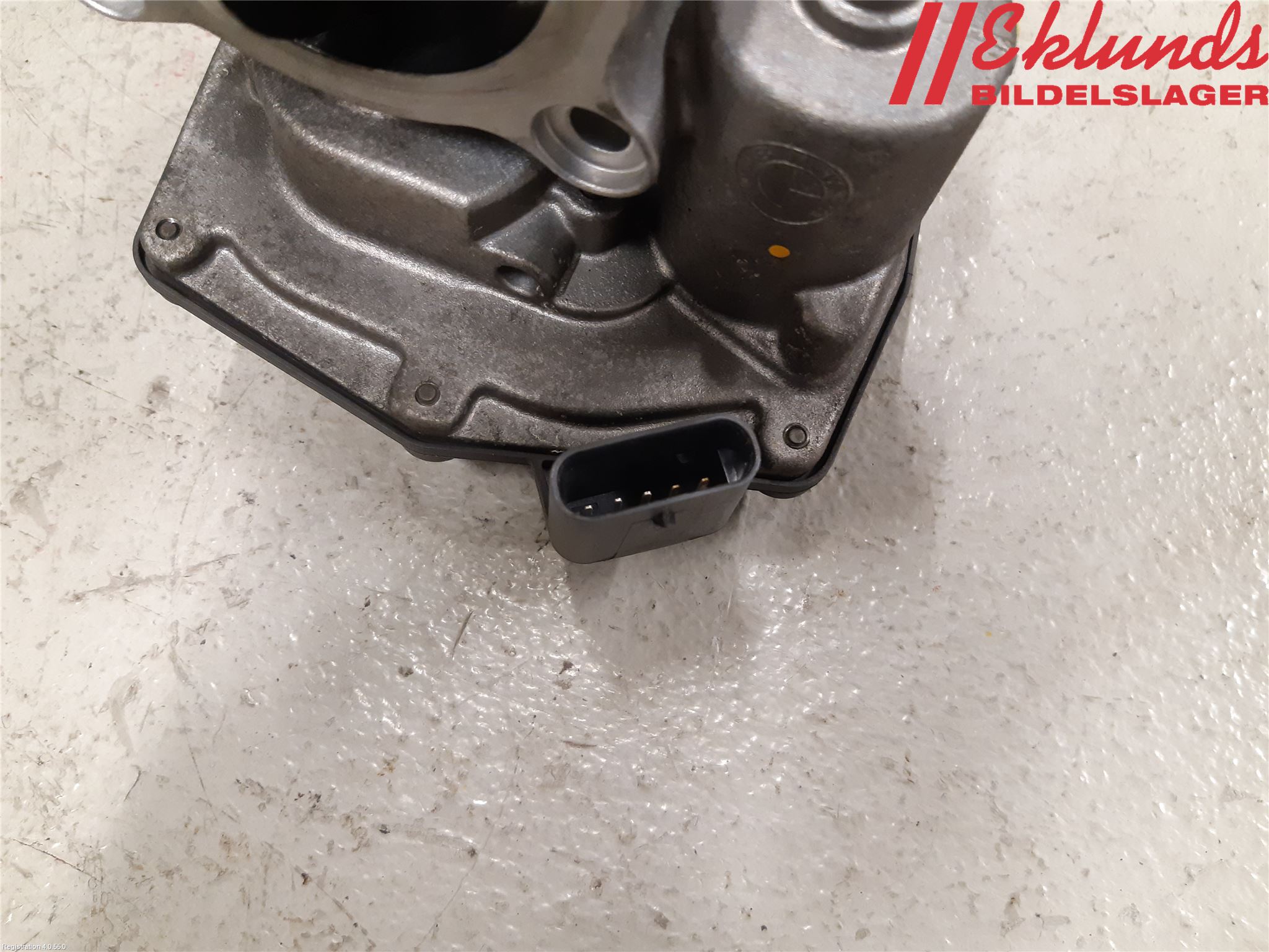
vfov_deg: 53.1
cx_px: 634
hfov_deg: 67.3
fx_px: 953
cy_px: 476
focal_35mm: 26
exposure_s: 1/33
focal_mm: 3.93
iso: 200
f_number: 1.7
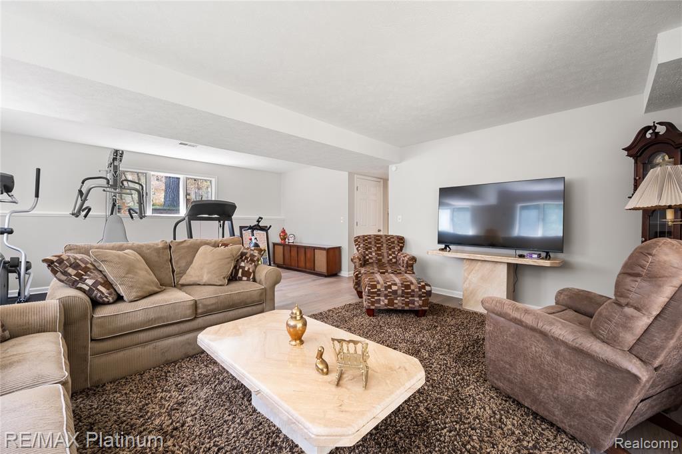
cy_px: 227
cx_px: 341
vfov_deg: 81.1
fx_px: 265
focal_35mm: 14
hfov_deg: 104.3
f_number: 11
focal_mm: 14
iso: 100
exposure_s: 2.5
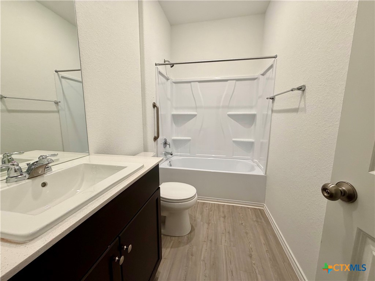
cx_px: 188
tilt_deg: -8.9
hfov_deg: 102.1
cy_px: 140
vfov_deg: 85.7
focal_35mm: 14
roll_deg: +0.5
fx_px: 152
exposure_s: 1/120
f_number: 2.2
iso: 200
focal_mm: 2.22
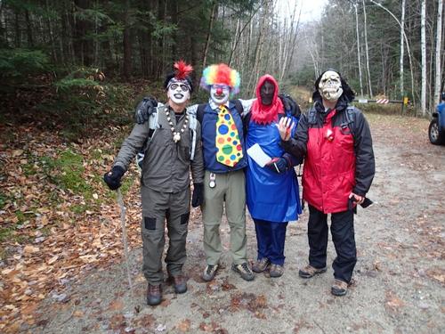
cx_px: 222
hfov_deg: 69.4
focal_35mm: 25
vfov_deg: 54.9
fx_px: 321
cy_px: 167
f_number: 2
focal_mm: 4.5
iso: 100
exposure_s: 1/60
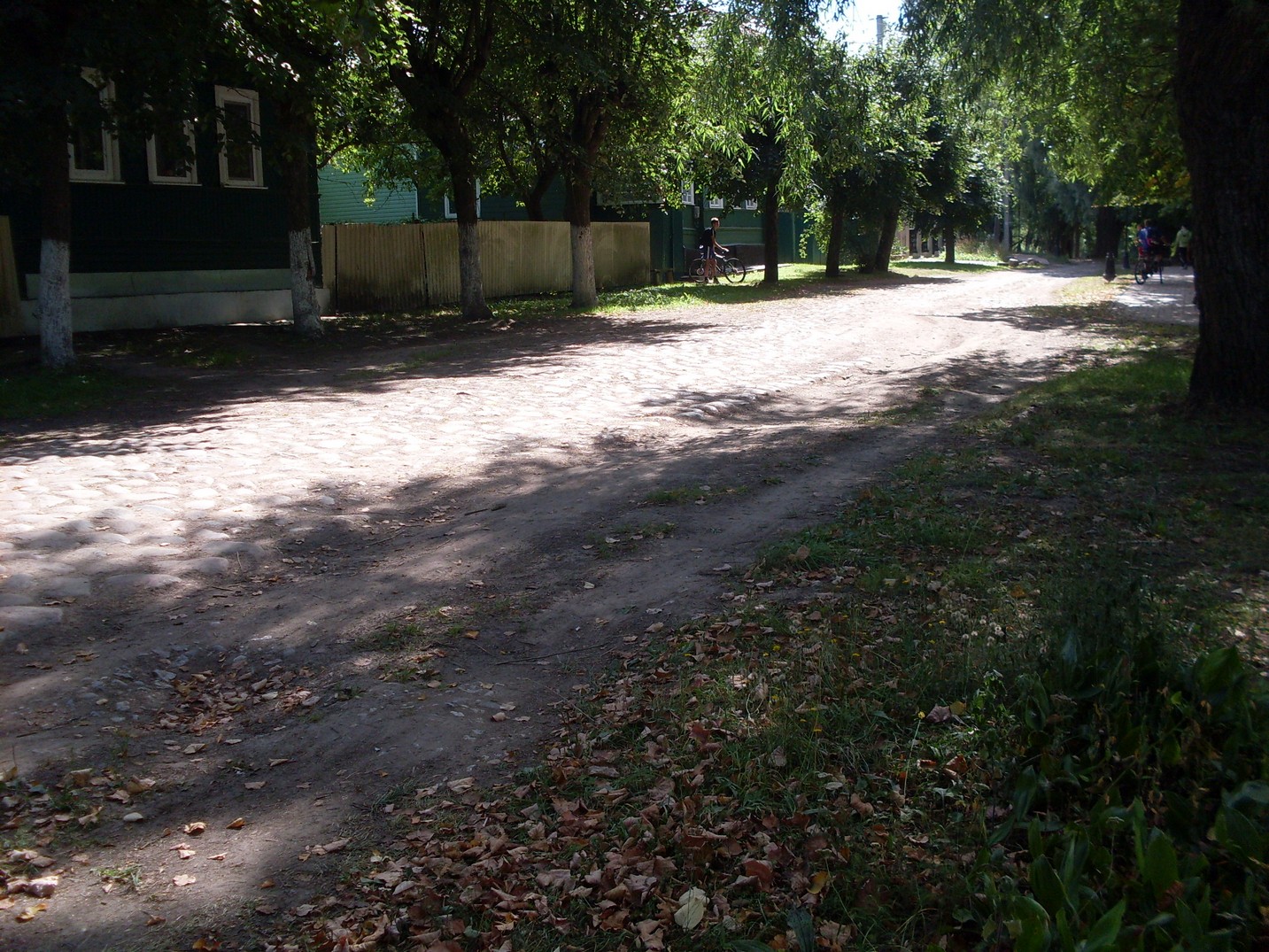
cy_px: 476
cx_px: 634
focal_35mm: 38
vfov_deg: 37.7
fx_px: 1393
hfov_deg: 49.0
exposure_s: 1/350
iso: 80
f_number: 2.8
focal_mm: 6.3
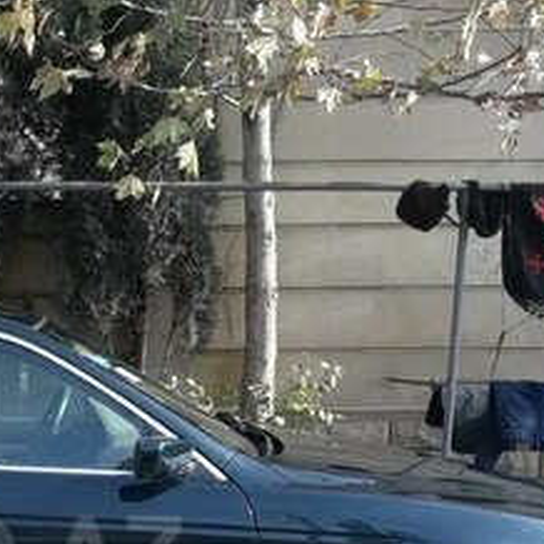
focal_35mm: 75
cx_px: -72
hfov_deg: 21.7
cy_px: 553
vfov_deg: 22.1
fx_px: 1333
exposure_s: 1/345
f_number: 1.9
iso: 40
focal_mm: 3.7
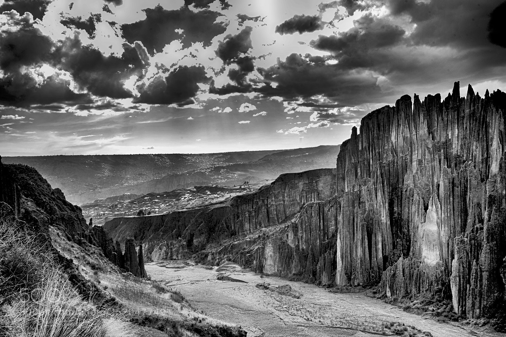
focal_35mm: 34
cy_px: 168
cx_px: 253
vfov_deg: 38.8
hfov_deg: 55.8
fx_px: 478
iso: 250
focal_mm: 34
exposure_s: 1/200
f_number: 16
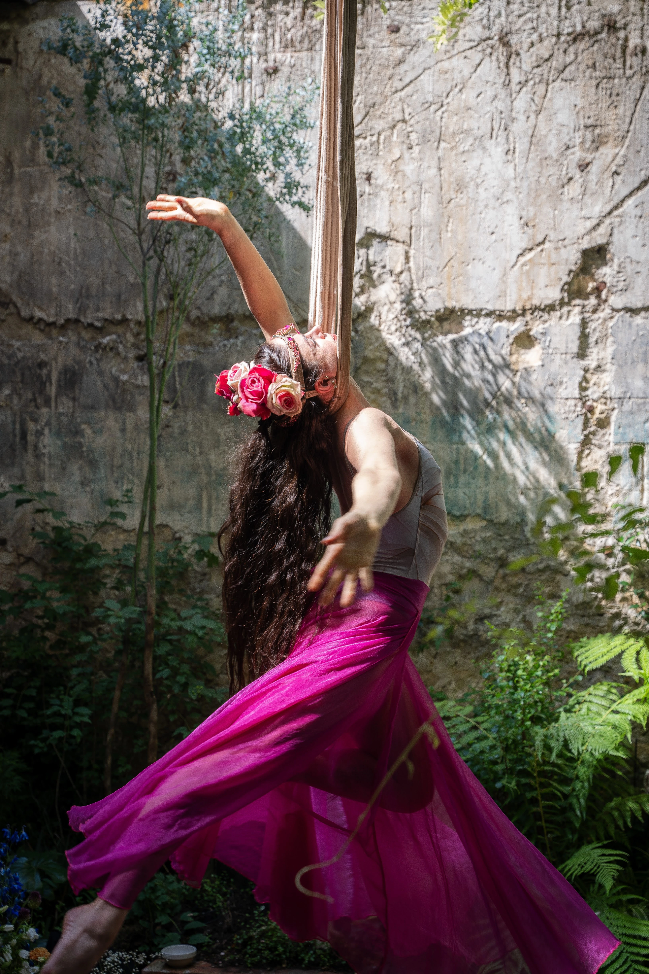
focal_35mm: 56
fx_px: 1501
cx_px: 324
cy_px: 487
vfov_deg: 35.9
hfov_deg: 24.4
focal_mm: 55.5
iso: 100
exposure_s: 1/160
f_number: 4
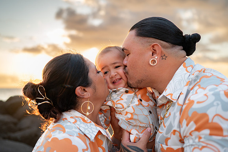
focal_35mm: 39
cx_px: 118
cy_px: 75
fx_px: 247
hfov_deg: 49.5
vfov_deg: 34.2
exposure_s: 1/1000
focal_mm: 35
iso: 400
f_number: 1.8
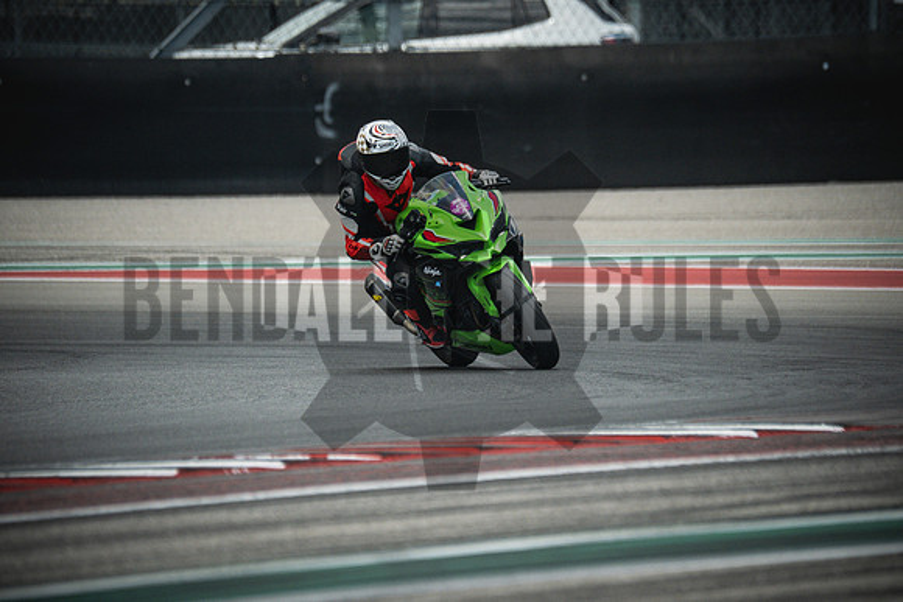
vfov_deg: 2.3
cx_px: 452
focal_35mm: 600
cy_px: 301
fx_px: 15053
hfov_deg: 3.4
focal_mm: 400
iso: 1250
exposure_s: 1/1600
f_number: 5.6
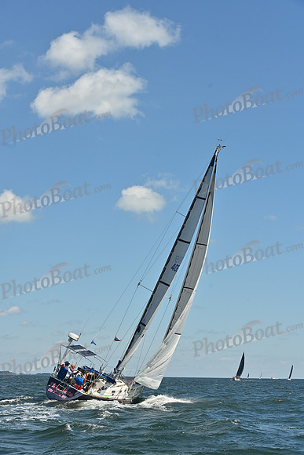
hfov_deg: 17.5
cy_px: 228
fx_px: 987
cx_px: 152
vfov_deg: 26.0
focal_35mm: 78
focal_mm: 78
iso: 250
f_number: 8
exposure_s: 1/1250
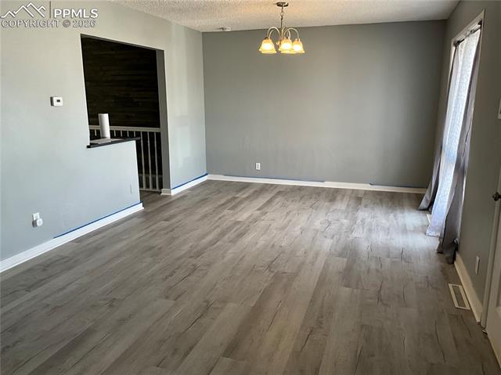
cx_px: 250
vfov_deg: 48.2
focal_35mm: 29
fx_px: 419
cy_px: 188
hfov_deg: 61.7
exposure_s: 1/122
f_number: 1.8
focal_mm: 3
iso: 64
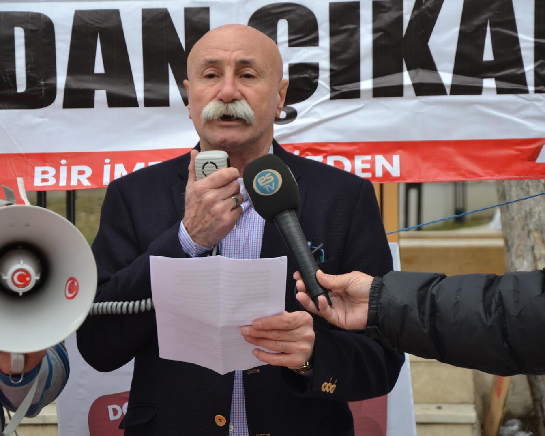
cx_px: 253
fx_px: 1806
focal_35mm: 112
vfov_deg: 13.8
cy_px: 218
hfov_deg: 17.2
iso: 220
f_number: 5.6
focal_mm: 66
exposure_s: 1/125
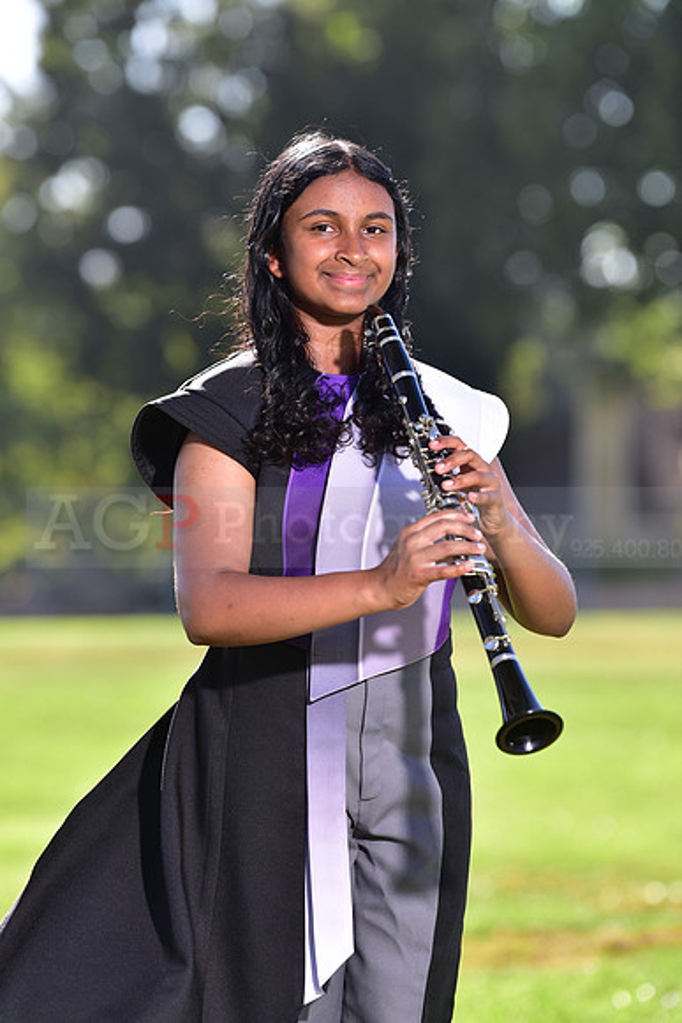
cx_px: 341
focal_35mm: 200
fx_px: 5680
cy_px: 512
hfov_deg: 6.9
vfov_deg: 10.3
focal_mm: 200
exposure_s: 1/250
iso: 100
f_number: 4.5
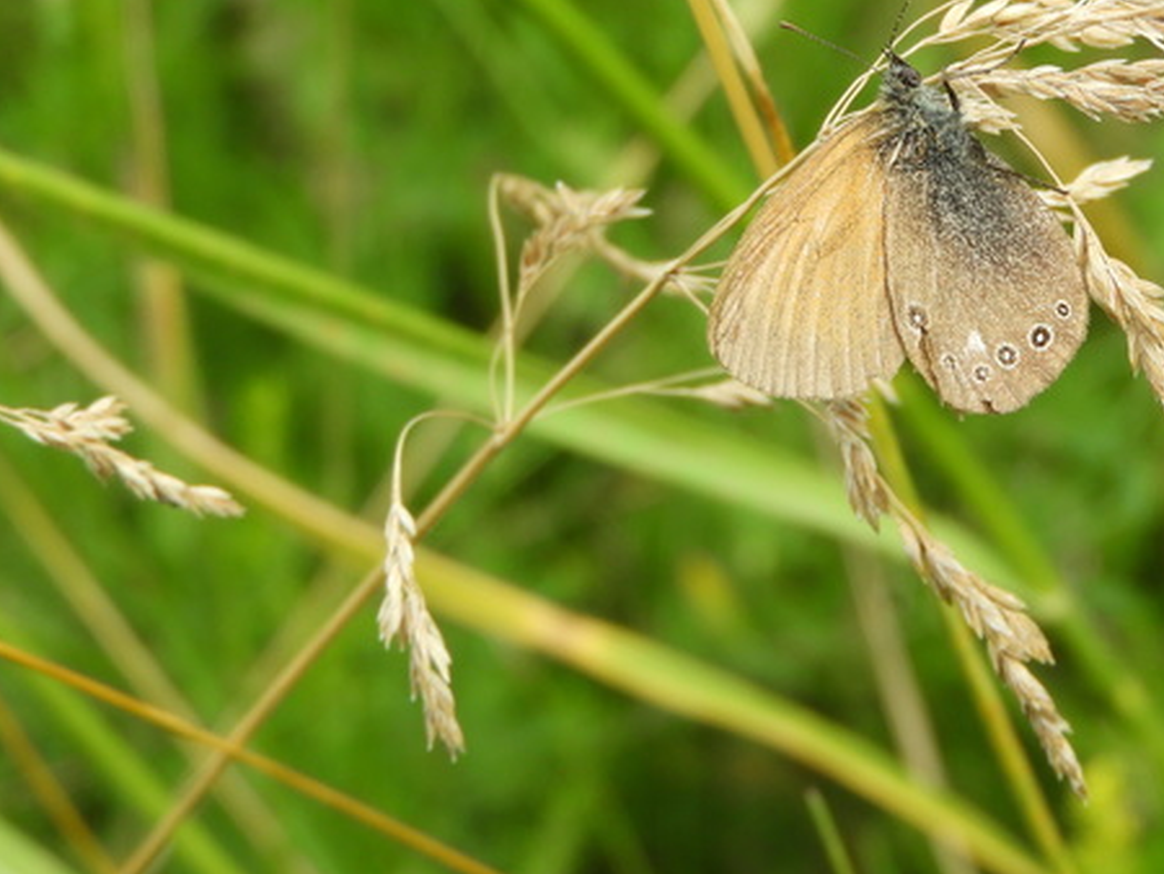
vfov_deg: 9.2
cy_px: 132
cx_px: 925
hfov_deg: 12.2
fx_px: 5417
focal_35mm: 161
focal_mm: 15.2
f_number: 4.5
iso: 100
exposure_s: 1/200
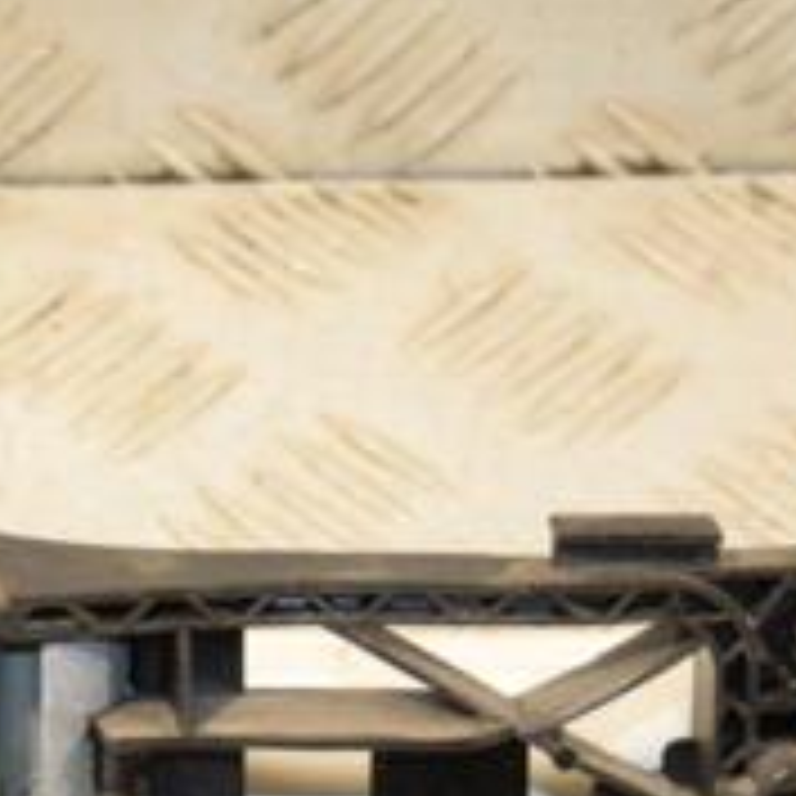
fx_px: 6530
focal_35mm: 251
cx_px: 337
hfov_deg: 7.0
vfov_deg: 7.0
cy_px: 666
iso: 800
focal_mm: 58
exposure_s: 1/200
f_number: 5.6
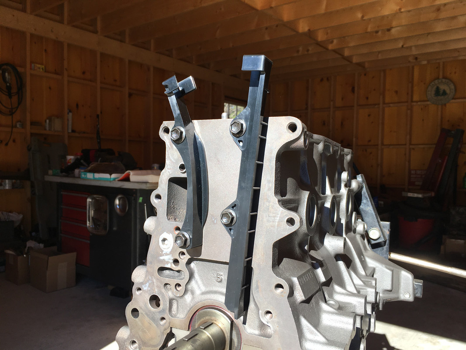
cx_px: 233
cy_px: 175
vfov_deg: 48.2
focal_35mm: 29
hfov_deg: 61.7
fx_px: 390
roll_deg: -1.0
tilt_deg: -2.0
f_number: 2.2
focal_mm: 4.15
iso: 25
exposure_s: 1/442
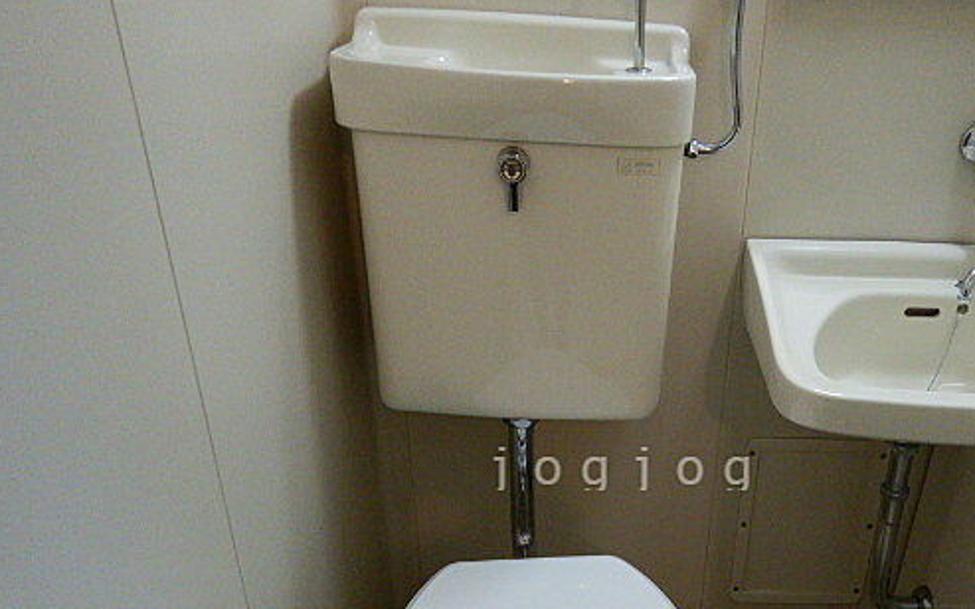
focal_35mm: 33
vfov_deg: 37.3
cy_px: 467
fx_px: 877
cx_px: 625
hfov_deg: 57.2
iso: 200
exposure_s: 1/10
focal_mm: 4.3
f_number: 2.8
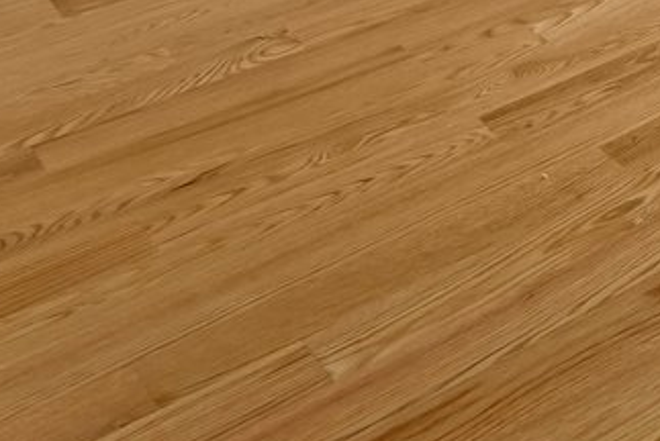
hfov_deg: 20.6
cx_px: 1112
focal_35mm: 76
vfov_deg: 12.5
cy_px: -717
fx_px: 1395
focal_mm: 12
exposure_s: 1/1.67
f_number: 7.1
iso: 125
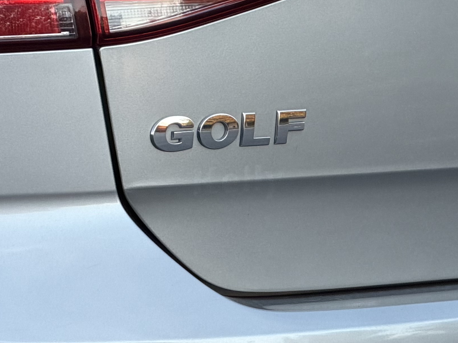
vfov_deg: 4.2
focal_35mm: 352
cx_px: 402
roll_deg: -0.3
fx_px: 4657
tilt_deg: -2.8
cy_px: 158
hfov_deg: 5.6
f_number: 2.8
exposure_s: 1/121
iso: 200
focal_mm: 16.89
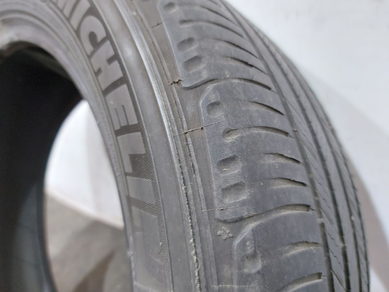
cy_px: 146
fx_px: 270
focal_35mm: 24
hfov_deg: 71.6
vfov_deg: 56.8
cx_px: 194
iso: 250
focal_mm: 5.23
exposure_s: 1/25
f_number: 1.8
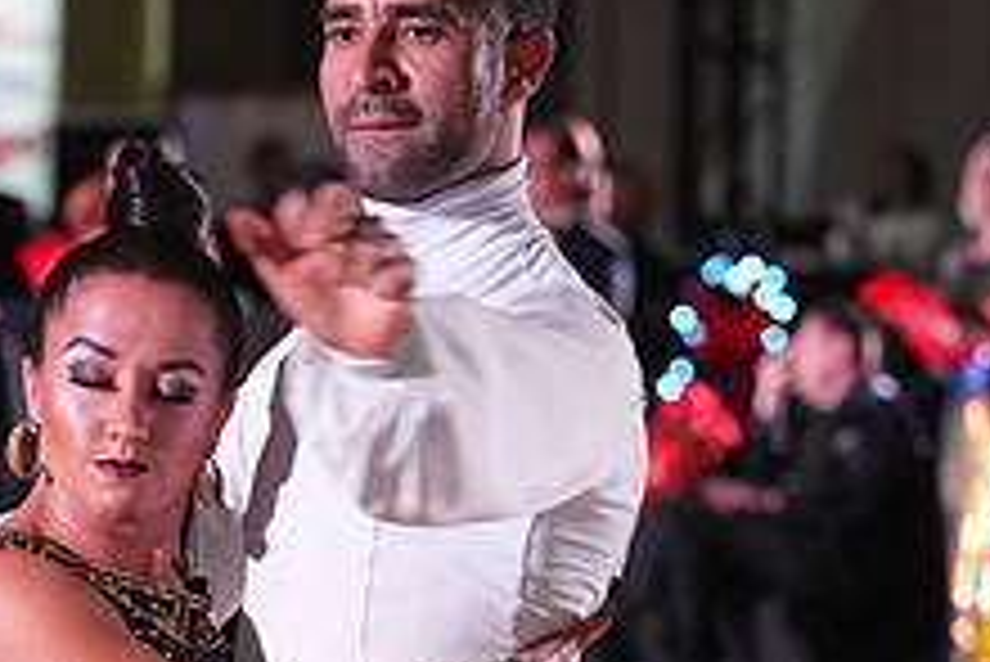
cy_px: 991
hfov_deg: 6.5
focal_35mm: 316
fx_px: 8695
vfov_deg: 4.3
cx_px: 164
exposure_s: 1/200
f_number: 4.5
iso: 4000
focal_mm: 120
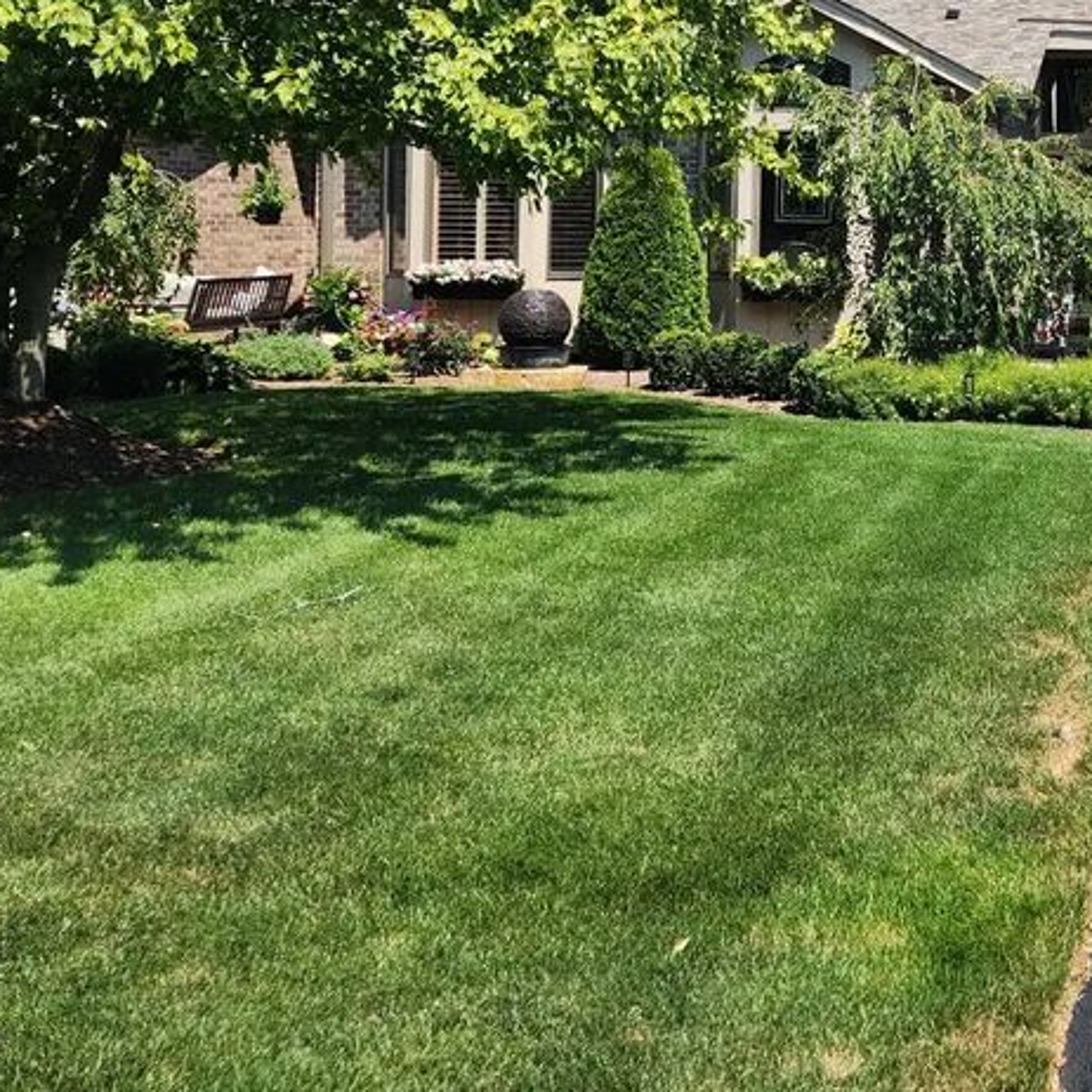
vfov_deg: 36.3
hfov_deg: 33.2
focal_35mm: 45
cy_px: 226
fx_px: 1606
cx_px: 1177
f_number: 1.8
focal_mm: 6.4
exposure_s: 1/744
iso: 12
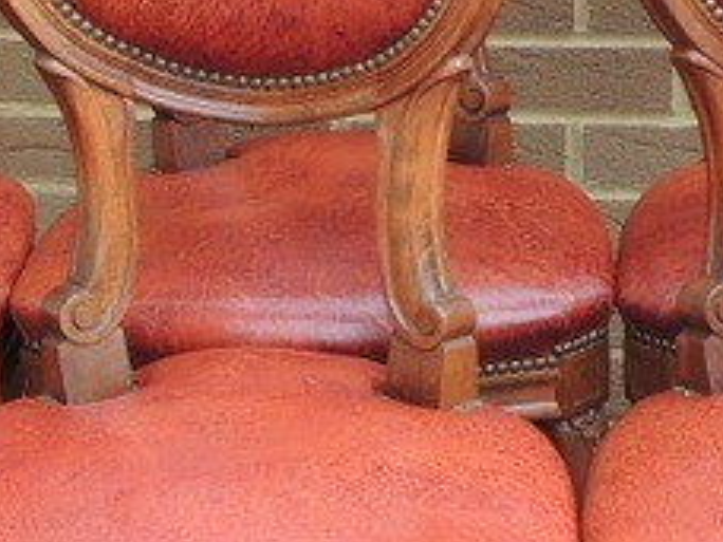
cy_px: 241
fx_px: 2820
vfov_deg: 11.0
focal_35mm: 135
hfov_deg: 14.5
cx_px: 602
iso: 100
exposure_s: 1/80
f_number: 3.1
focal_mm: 5.3
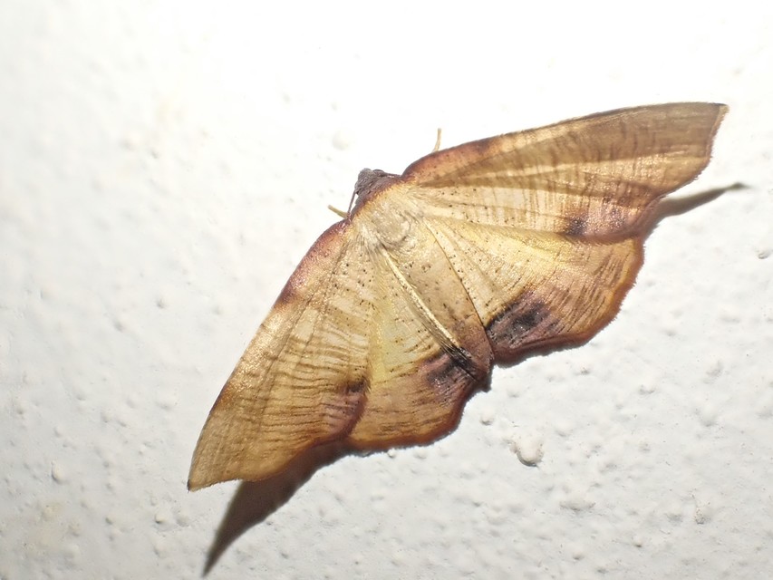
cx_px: 386
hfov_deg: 60.0
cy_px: 290
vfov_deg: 46.8
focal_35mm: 30
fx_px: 670
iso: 320
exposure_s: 1/125
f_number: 3.2
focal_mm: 5.4
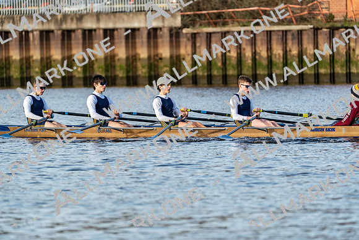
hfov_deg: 5.5
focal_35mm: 374
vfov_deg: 3.7
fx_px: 3730
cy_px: 120
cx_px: 180
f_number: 6.3
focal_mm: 374
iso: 1000
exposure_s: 1/2000
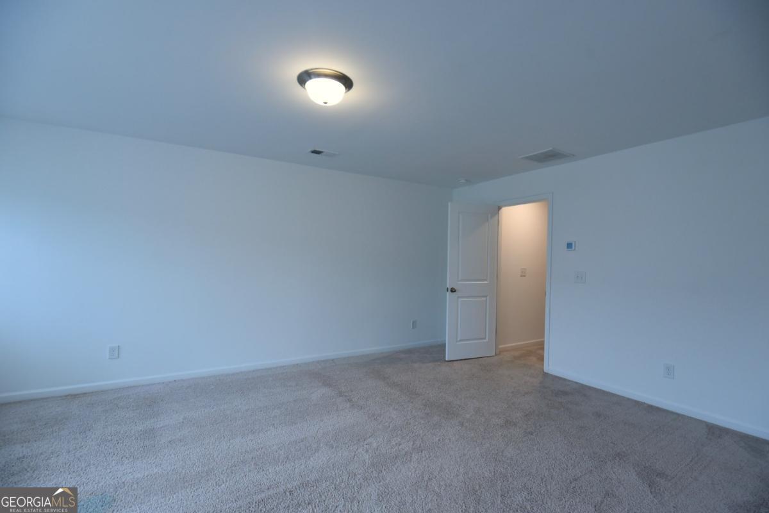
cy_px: 256
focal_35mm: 16
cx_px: 384
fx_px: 342
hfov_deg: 96.7
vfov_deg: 73.7
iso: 1250
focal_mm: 16
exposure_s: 1/125
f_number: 5.6
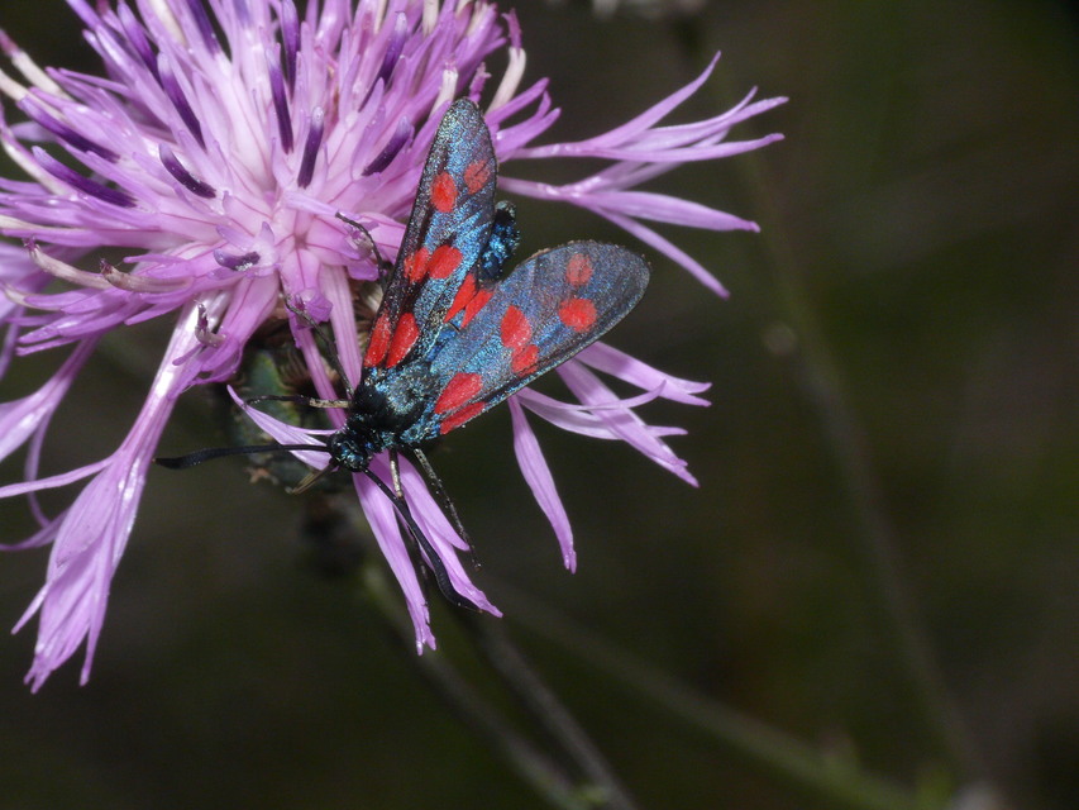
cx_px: 540
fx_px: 4676
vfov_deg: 9.9
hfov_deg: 13.2
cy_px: 405
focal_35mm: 150
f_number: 11
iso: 200
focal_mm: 31.7
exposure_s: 1/500
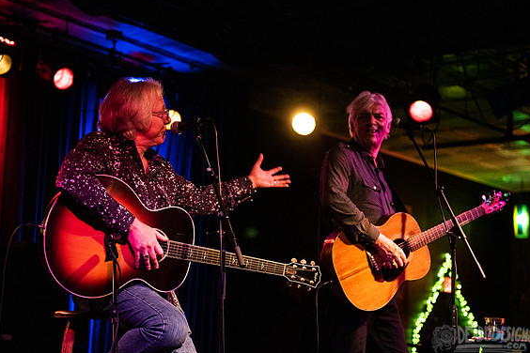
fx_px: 1060
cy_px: 177
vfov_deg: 18.9
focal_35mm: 72
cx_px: 271
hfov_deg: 28.1
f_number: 3.2
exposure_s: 1/80
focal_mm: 70
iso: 3200
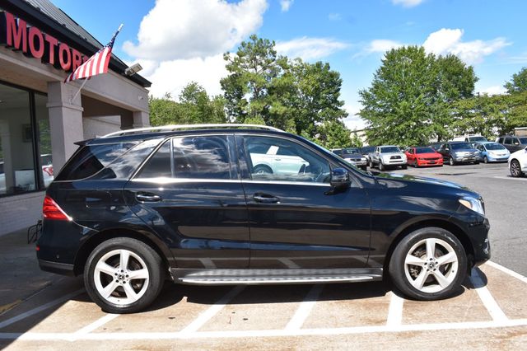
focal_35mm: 30
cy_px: 176
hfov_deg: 62.0
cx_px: 264
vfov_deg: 43.6
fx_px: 439
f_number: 11
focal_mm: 20
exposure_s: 1/400
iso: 400
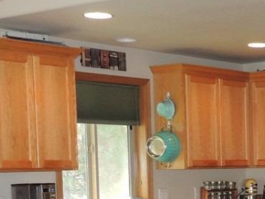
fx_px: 849
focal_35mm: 111
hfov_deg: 16.9
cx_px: 323
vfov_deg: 13.0
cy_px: 236
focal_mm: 4.9
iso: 200
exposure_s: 1/30
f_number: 3.1
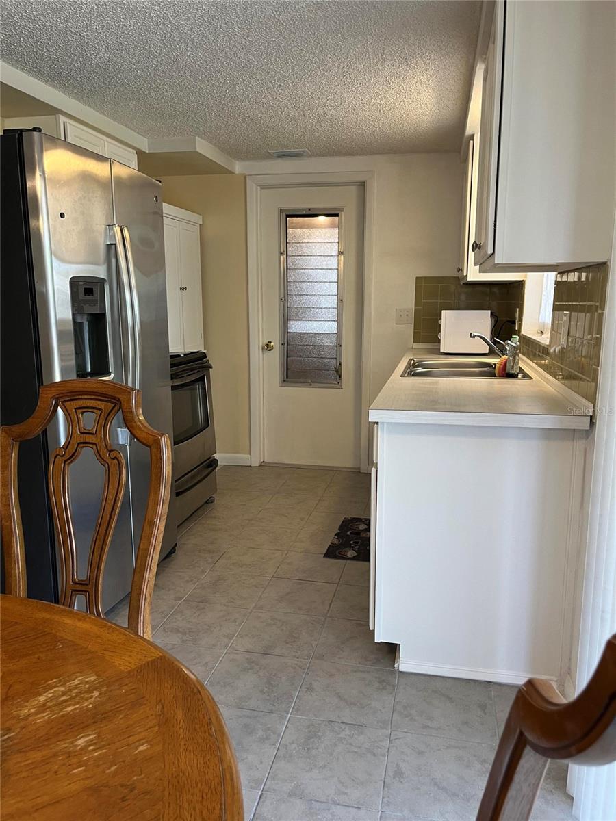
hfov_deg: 53.1
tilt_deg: -9.6
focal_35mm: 26
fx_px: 617
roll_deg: -0.9
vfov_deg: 67.3
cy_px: 410
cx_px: 308
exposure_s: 1/60
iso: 80
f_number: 1.6
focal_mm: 5.1
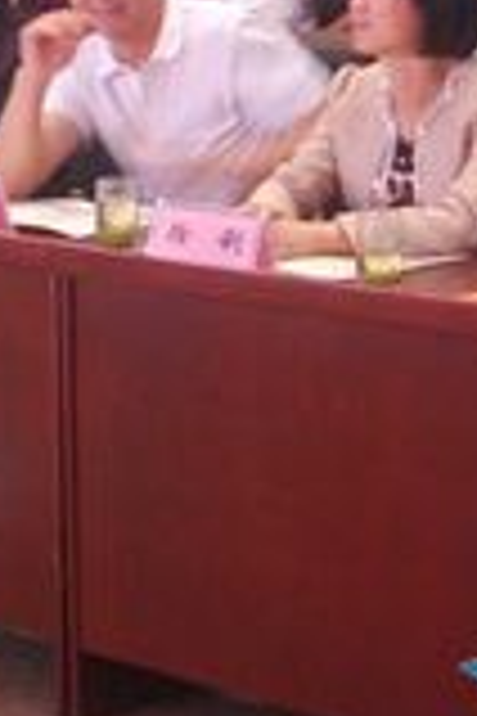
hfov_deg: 9.6
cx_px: -94
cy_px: 113
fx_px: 2802
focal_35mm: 141
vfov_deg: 14.4
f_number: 4.2
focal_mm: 30
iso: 1600
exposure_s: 1/10
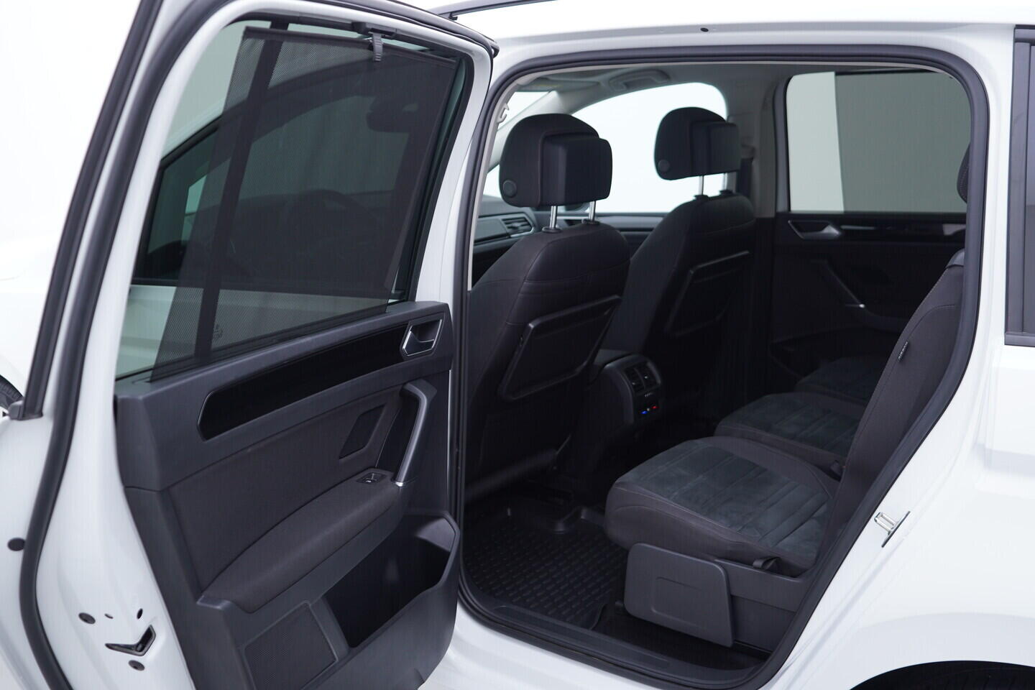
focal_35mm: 36
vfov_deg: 36.9
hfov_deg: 53.1
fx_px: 1035
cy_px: 345
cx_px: 518
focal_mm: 24
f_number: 3.2
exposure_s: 1/50
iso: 125
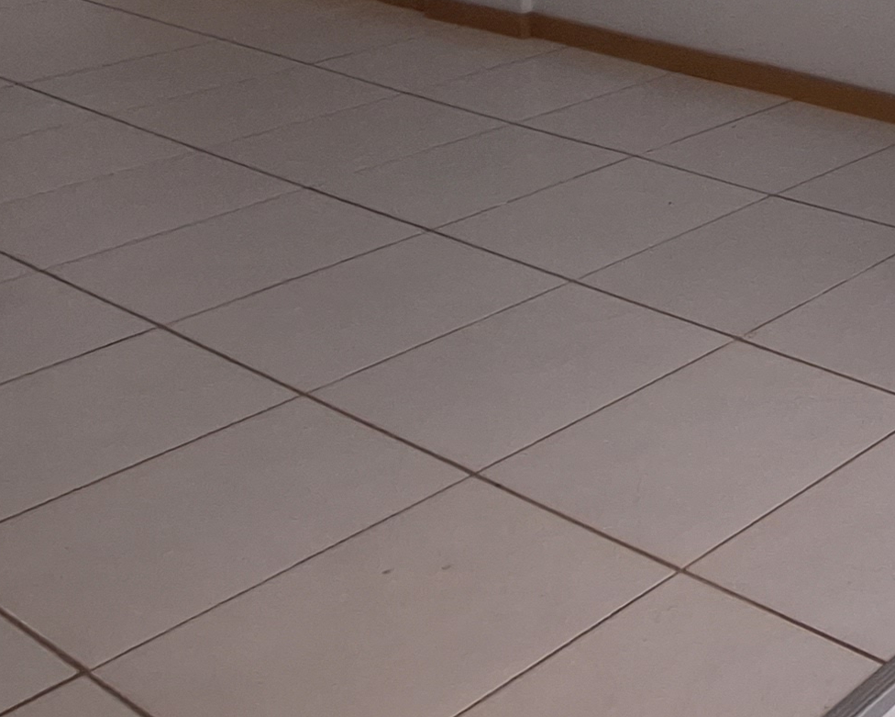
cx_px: 1397
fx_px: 1378
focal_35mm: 52
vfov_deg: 25.6
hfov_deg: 25.4
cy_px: -181
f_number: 2.2
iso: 50
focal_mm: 1.74
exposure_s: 1/60
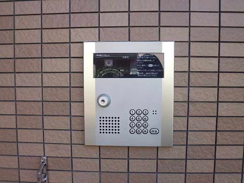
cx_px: 122
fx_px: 211
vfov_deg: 46.8
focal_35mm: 30
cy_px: 92
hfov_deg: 60.0
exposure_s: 1/125
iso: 100
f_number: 3.1
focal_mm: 5.2
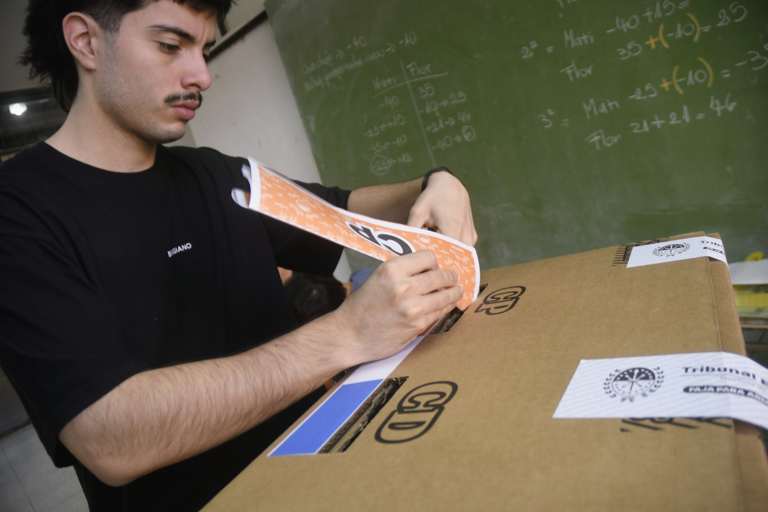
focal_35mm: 27
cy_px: 256
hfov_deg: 67.4
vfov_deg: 47.9
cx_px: 384
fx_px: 576
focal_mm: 18
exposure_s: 1/40
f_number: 3.5
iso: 200
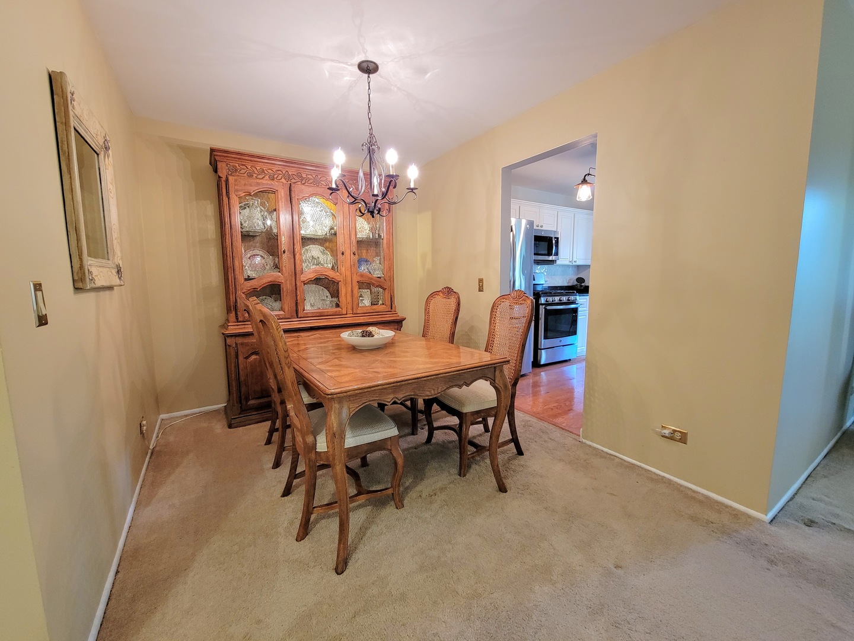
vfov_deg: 89.9
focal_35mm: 13
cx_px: 427
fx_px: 321
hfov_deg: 106.2
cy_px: 320
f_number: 2.2
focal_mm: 2.2
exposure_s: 1/40
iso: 320
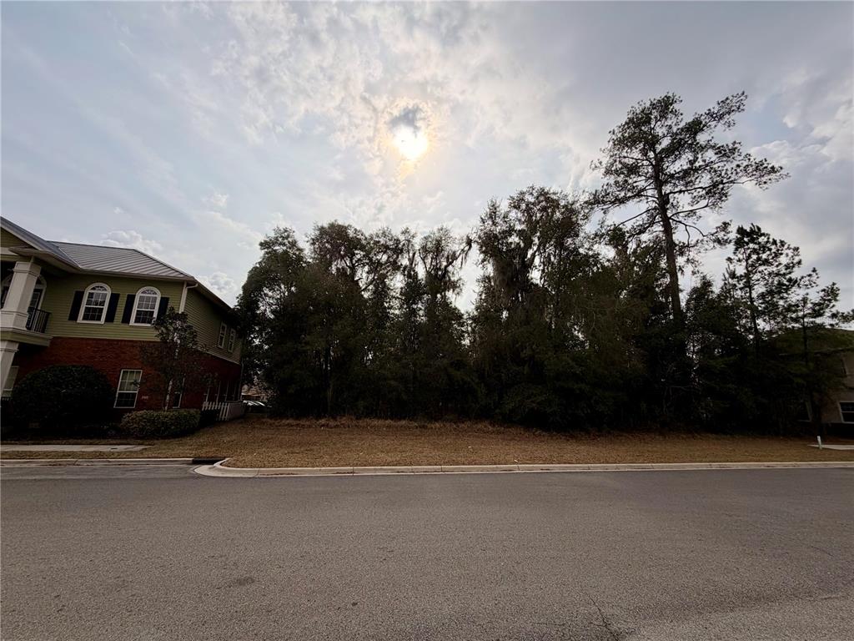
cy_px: 320
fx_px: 345
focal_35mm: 14
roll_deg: -0.8
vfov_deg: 85.7
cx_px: 427
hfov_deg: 102.1
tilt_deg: +13.5
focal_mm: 2.22
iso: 20
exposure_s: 1/2237
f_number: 2.2
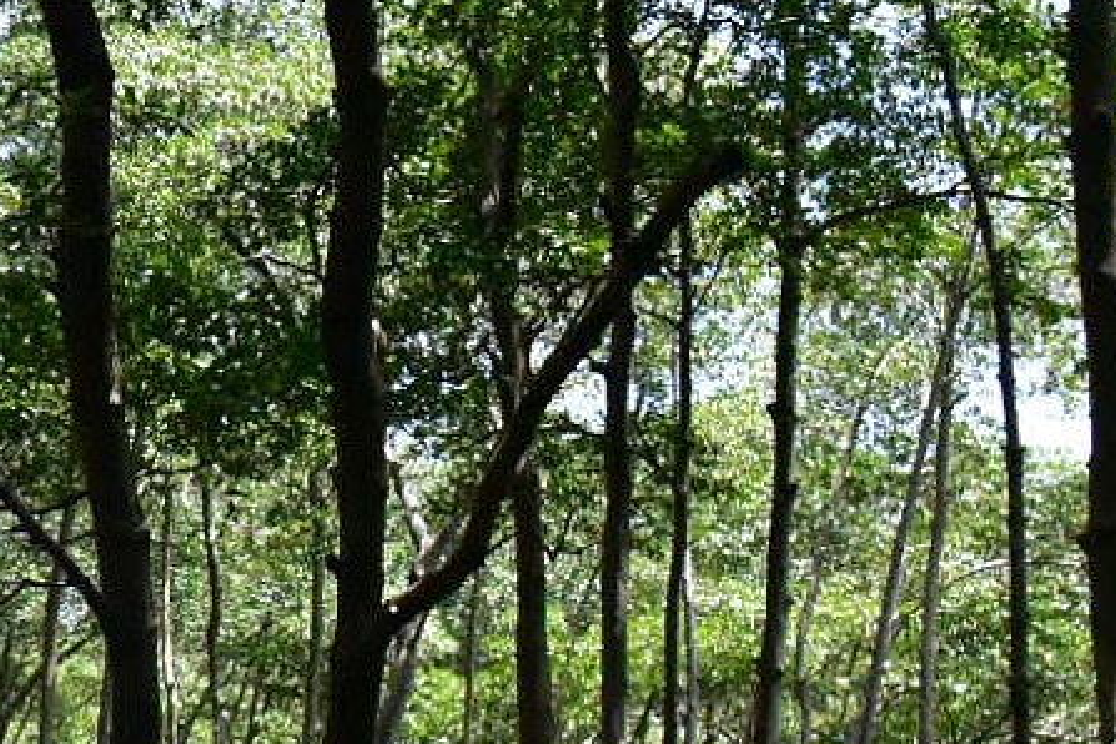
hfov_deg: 20.8
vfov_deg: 15.6
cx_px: -457
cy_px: 728
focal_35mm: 86
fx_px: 2666
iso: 12800
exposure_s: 1/4000
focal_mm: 24
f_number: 7.1
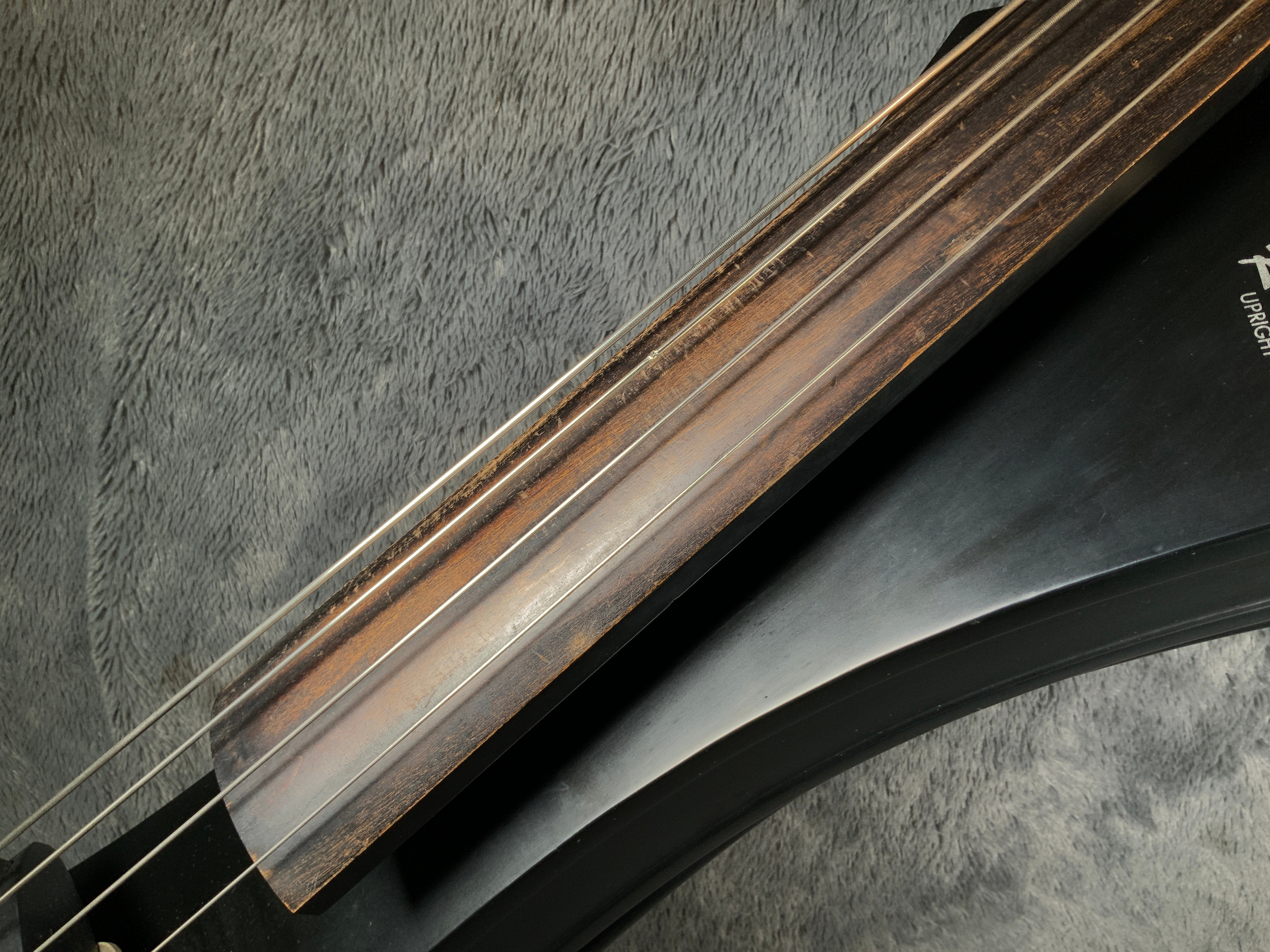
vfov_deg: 48.2
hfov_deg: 61.7
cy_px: 476
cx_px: 635
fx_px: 1064
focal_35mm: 29
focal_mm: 3
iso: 25
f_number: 1.8
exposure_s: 1/104
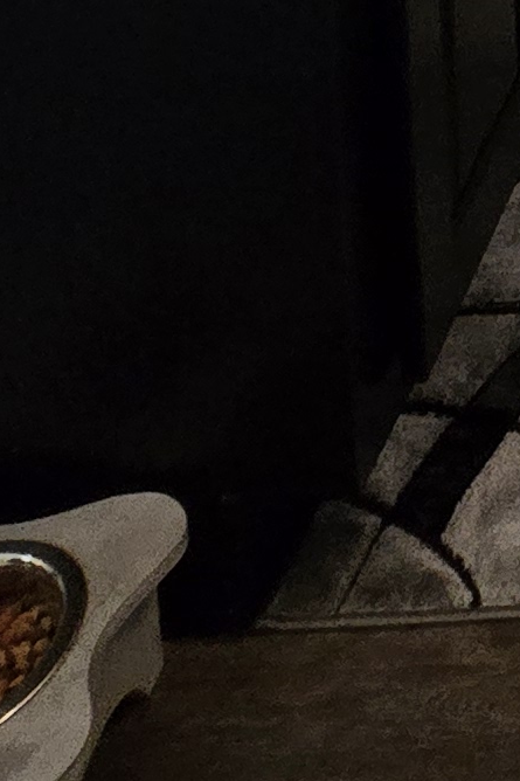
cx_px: 1284
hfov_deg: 12.7
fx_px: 1756
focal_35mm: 81
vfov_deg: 16.4
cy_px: -921
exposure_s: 1/60
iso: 320
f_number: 2.2
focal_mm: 2.2
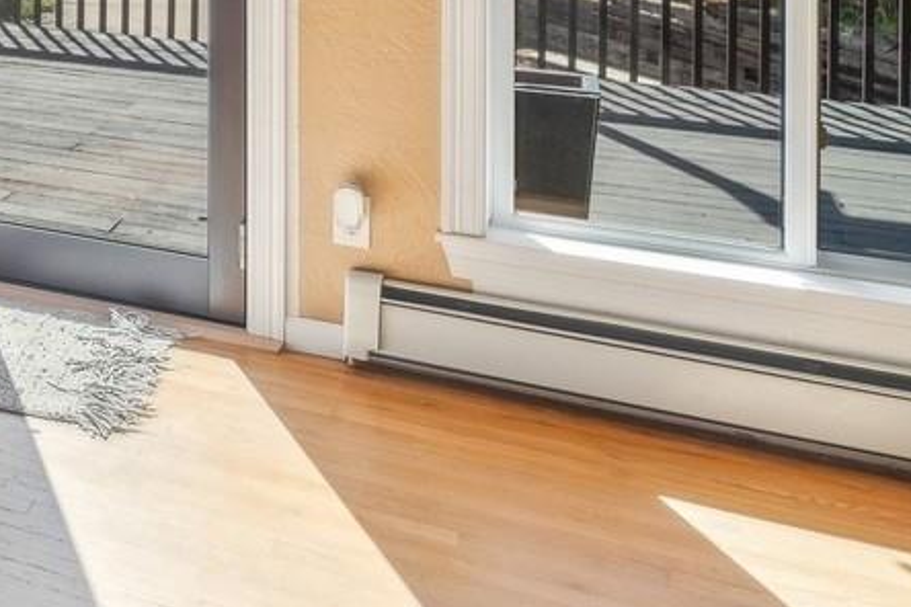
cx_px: -417
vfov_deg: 22.6
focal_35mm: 54
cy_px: -169
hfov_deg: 27.2
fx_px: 1366
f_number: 8
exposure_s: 1/90
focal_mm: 15
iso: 400
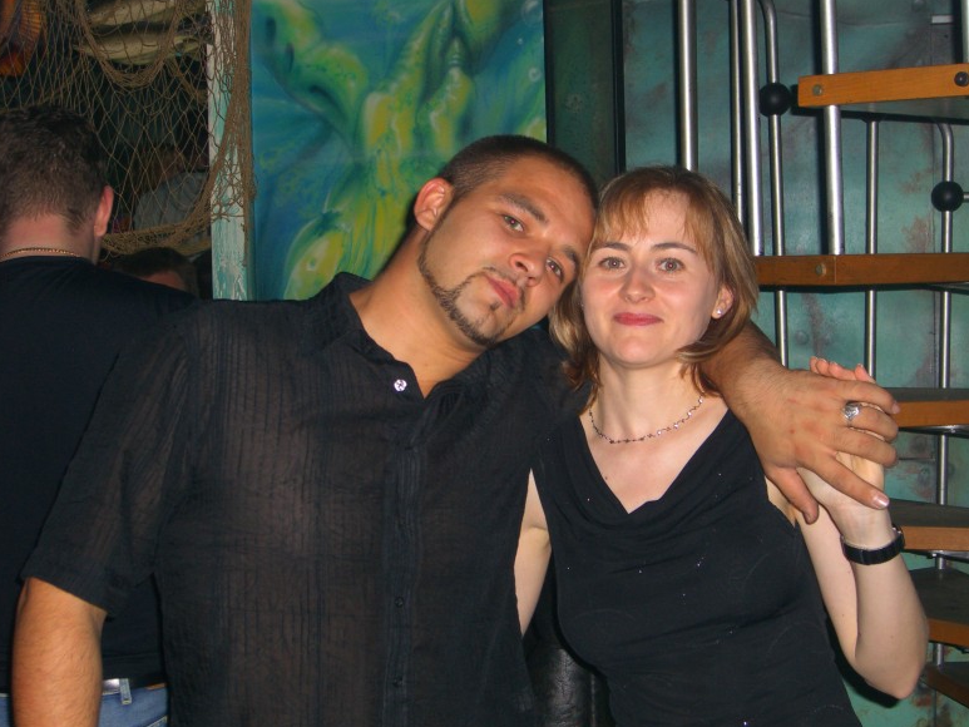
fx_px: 1652
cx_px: 495
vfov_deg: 24.8
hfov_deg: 32.7
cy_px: 369
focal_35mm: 59
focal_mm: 11.8
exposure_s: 1/60
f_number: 3.6
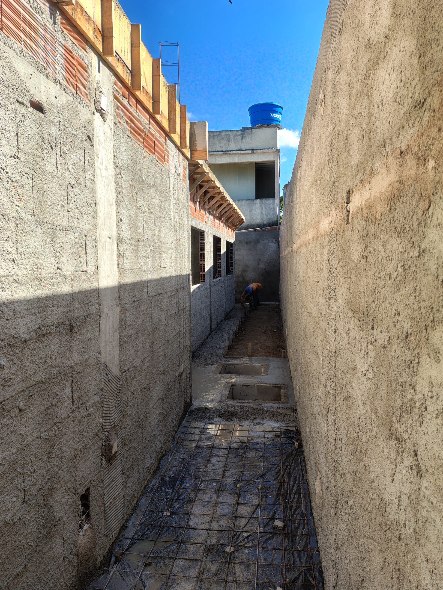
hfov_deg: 54.9
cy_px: 295
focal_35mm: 25
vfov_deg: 69.4
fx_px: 427
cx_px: 222
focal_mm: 4.71
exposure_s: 1/415
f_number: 1.7
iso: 144
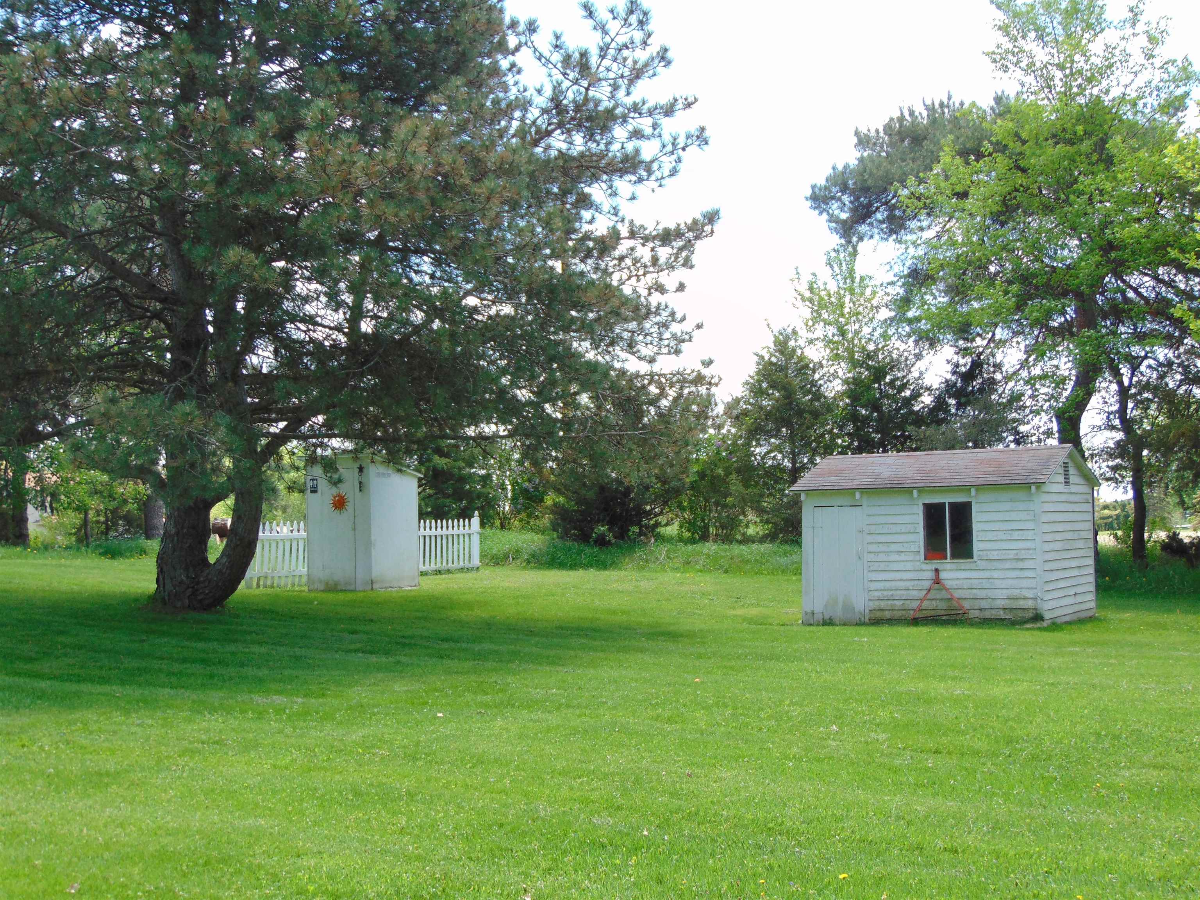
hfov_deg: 38.2
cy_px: 450
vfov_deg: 29.1
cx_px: 600
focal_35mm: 50
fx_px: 1733
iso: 80
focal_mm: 9
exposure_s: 1/250
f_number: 3.5
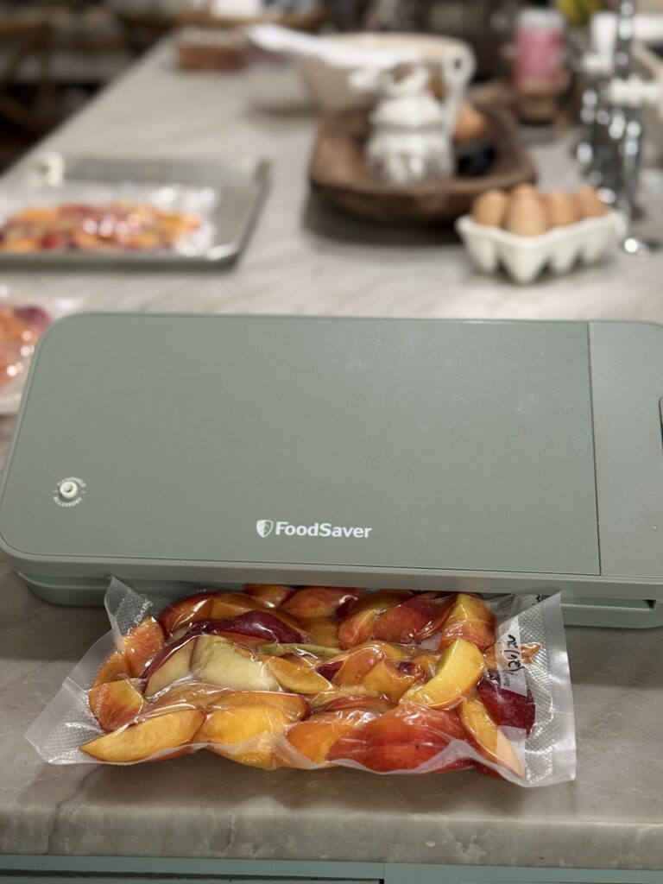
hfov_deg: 30.3
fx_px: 1226
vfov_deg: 39.7
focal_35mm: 48
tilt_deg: -24.3
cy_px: 442
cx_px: 332
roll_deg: +1.0
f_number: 1.78
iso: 250
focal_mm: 6.76
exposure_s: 1/40
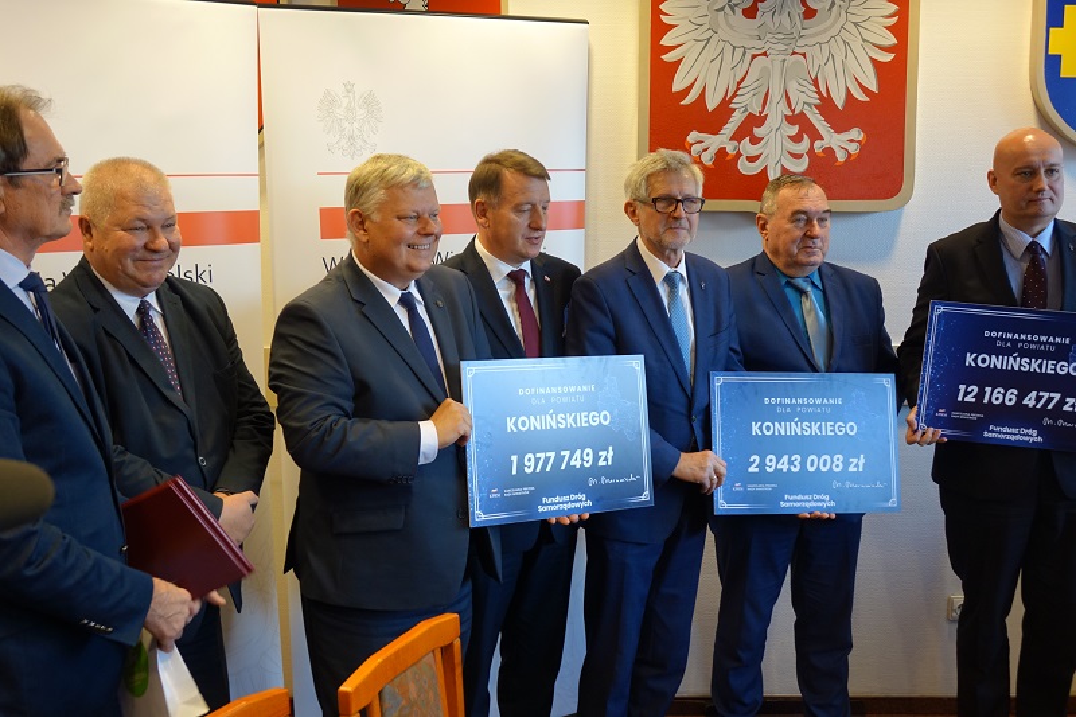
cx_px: 538
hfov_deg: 45.4
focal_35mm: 43
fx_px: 1285
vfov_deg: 31.2
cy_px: 358
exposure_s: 1/50
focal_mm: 15.78
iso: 320
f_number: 2.8
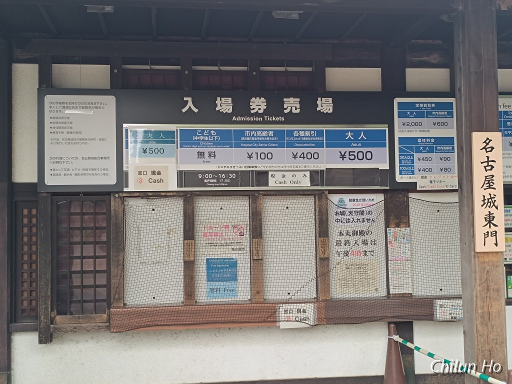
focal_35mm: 24
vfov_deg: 56.8
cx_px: 256
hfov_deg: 71.6
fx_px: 355
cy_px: 192
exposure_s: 1/100
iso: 523
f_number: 1.65
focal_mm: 6.14
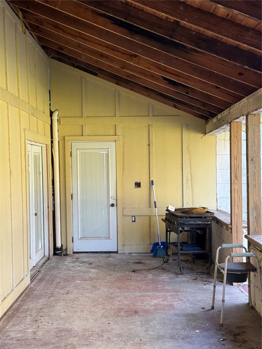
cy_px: 174
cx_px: 131
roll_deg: +0.3
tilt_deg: -0.5
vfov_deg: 39.7
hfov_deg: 30.3
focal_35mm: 48
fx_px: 484
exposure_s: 1/75
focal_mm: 6.76
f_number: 1.78
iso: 100
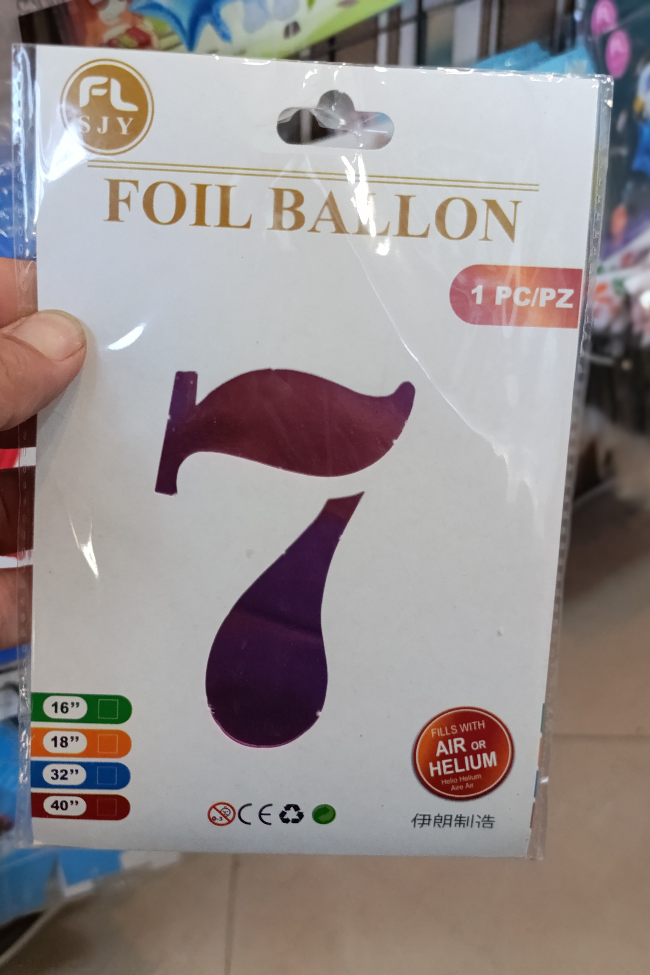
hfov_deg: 28.1
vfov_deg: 41.1
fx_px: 1300
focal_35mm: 48
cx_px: 324
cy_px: 488
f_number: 1.6
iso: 800
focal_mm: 6.14
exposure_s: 1/100
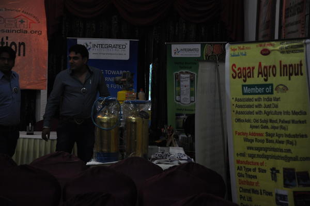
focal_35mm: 105
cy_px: 103
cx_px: 155
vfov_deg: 13.0
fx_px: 903
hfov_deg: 19.5
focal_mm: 70
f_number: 5
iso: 800
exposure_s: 1/125
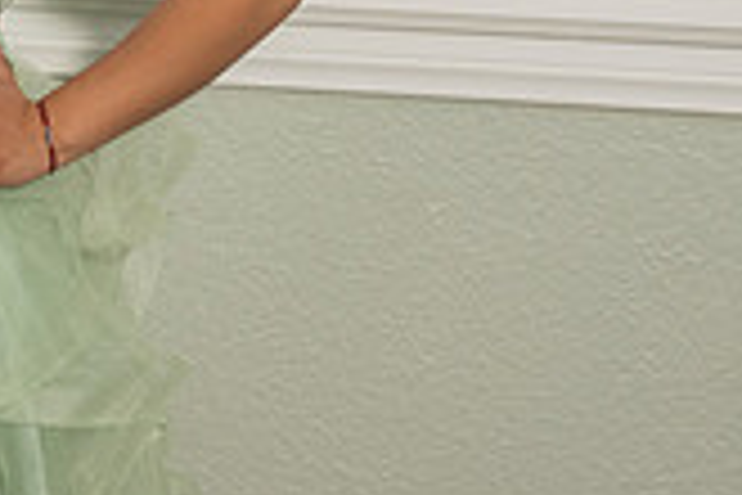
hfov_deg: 12.4
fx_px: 3194
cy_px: -227
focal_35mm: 155
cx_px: -472
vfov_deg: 8.7
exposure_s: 1/125
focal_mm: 44
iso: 500
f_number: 4.5
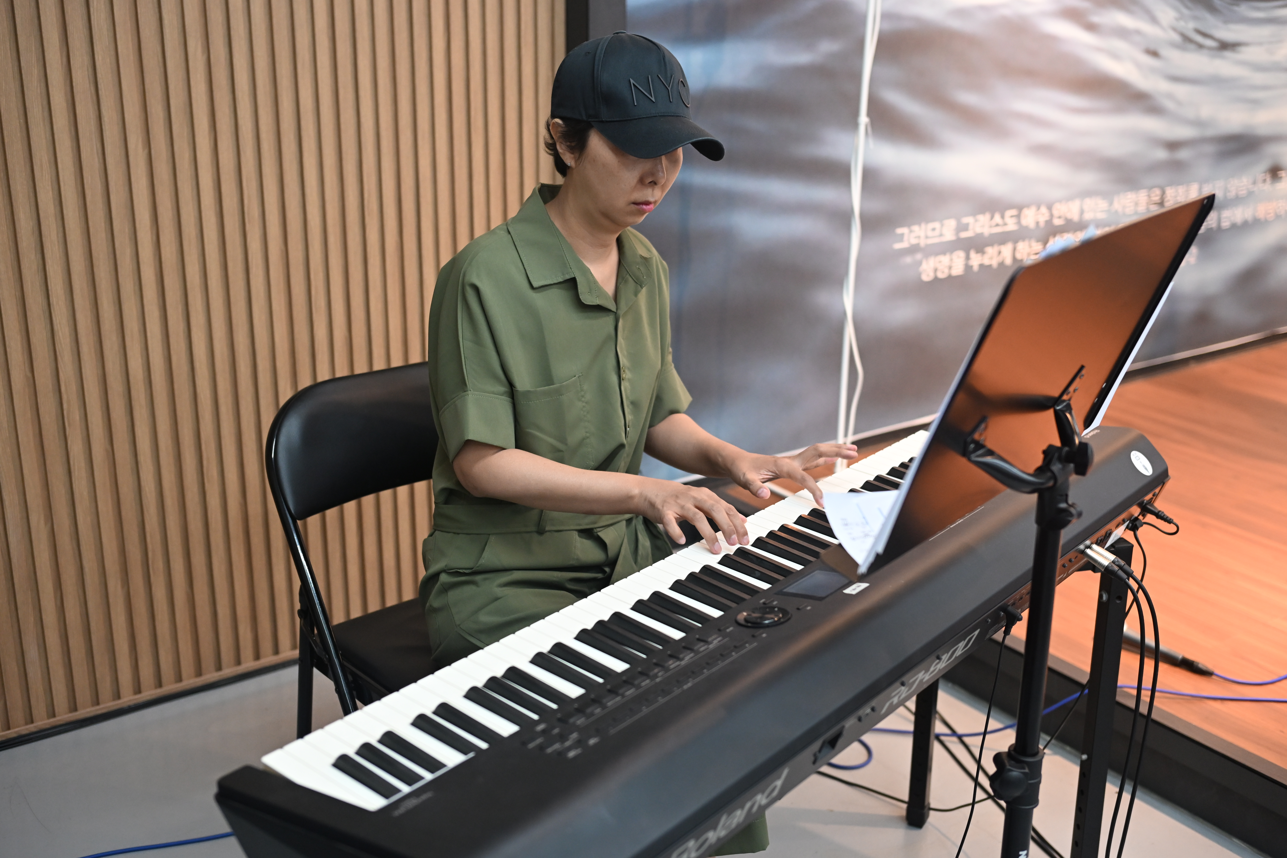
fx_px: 1430
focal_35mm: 40
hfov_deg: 48.5
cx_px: 644
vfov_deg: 33.4
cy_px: 429
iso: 2000
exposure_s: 1/250
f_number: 2.8
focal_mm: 40
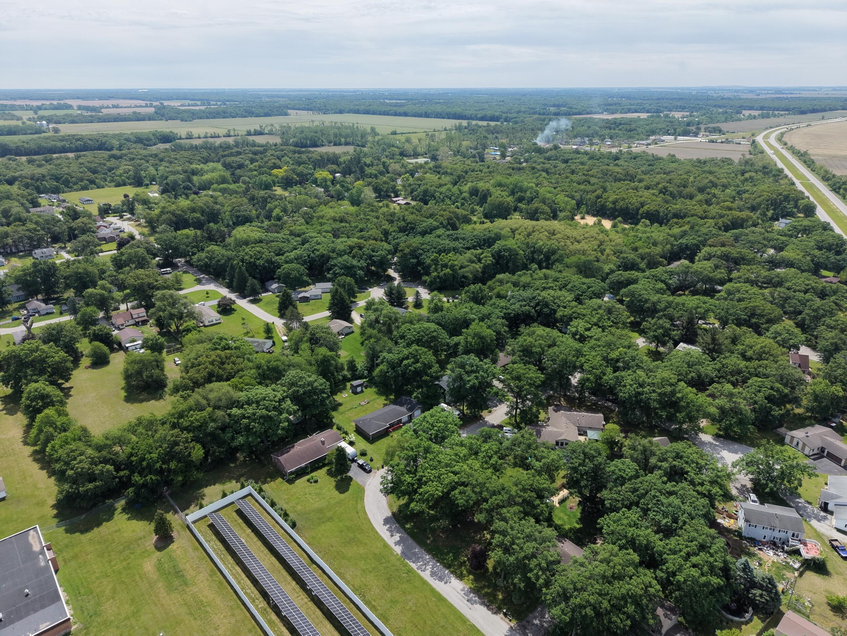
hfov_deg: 71.6
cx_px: 424
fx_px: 587
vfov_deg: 56.8
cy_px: 318
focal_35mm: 24
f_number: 1.8
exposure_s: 1/8000
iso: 400
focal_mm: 8.67
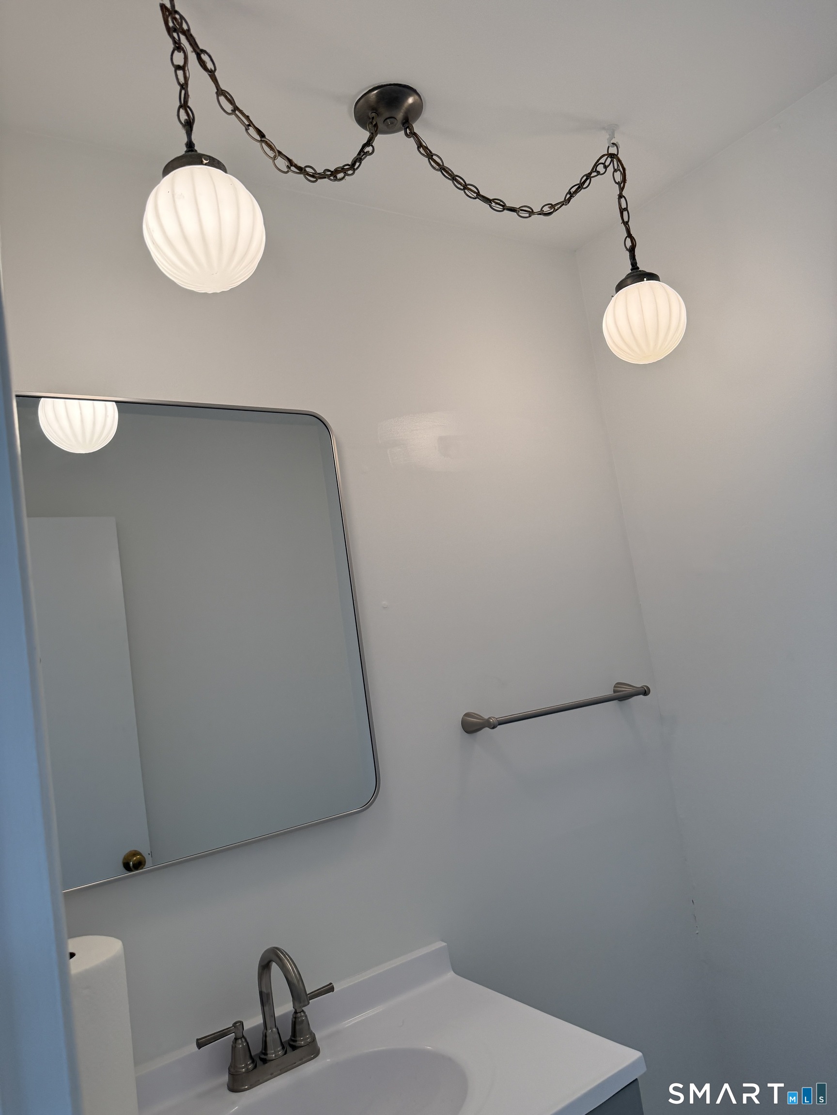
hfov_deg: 56.8
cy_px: 558
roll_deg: +9.6
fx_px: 774
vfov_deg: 71.6
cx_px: 418
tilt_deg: +8.6
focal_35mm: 24
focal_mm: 6.76
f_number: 1.78
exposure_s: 1/237
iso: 125
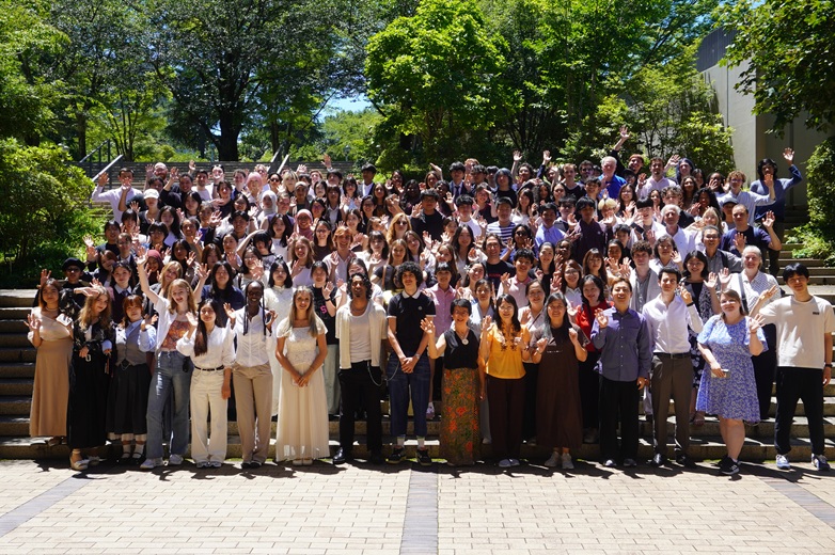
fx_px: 800
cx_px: 418
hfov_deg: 55.1
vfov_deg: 38.3
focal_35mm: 34
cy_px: 278
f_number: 8
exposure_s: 1/125
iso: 100
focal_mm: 23
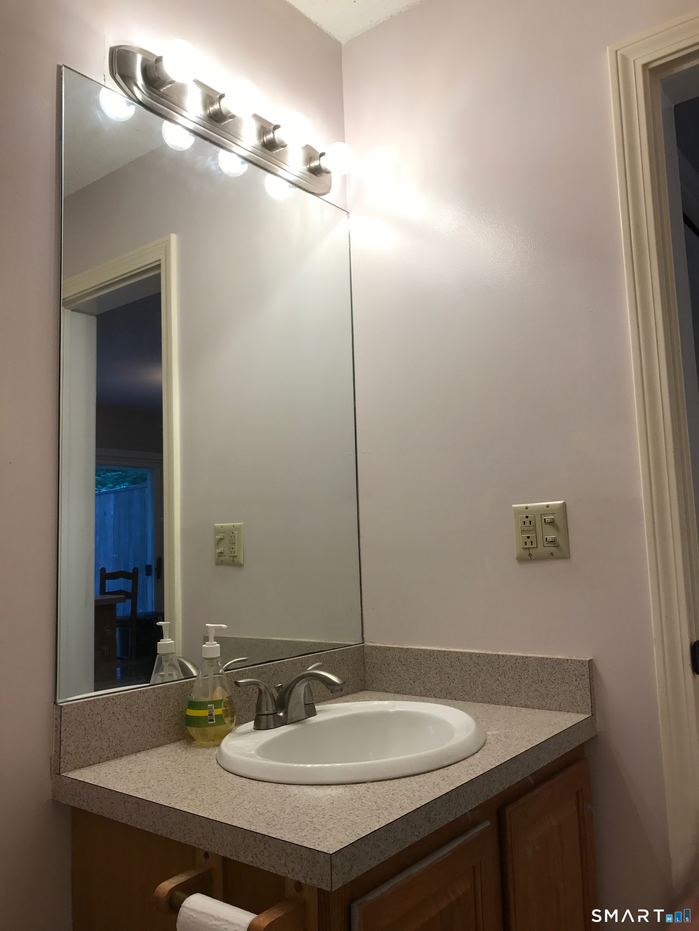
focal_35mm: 28
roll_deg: +1.4
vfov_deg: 63.4
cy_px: 466
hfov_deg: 49.7
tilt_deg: +6.4
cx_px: 350
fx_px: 754
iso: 25
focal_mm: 3.99
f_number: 1.8
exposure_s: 1/60
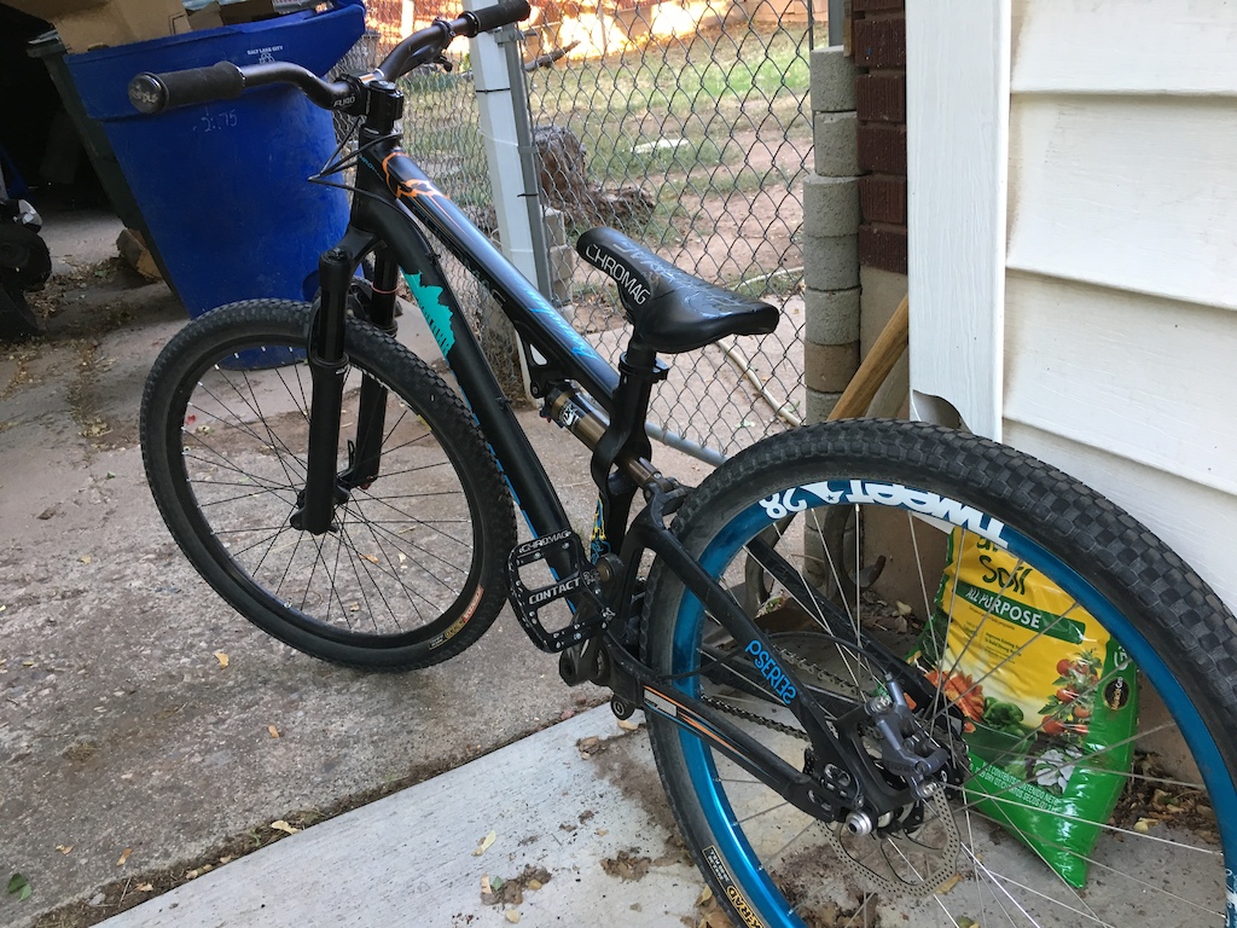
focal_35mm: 29
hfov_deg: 61.7
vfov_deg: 48.2
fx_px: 1036
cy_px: 464
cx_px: 618
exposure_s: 1/30
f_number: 2.2
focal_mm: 4.15
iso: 80
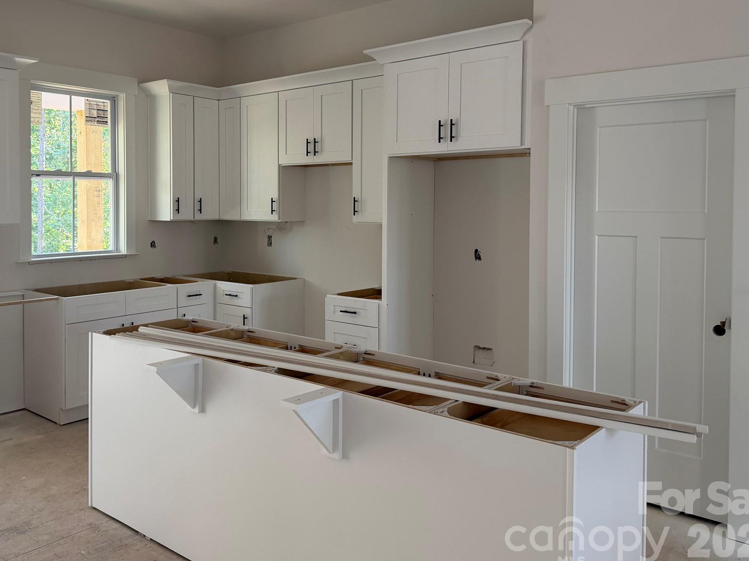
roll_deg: -0.4
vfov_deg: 45.1
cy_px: 212
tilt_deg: -1.5
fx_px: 671
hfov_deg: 58.0
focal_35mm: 31
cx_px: 306
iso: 200
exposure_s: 1/82
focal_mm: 6.76
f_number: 1.78
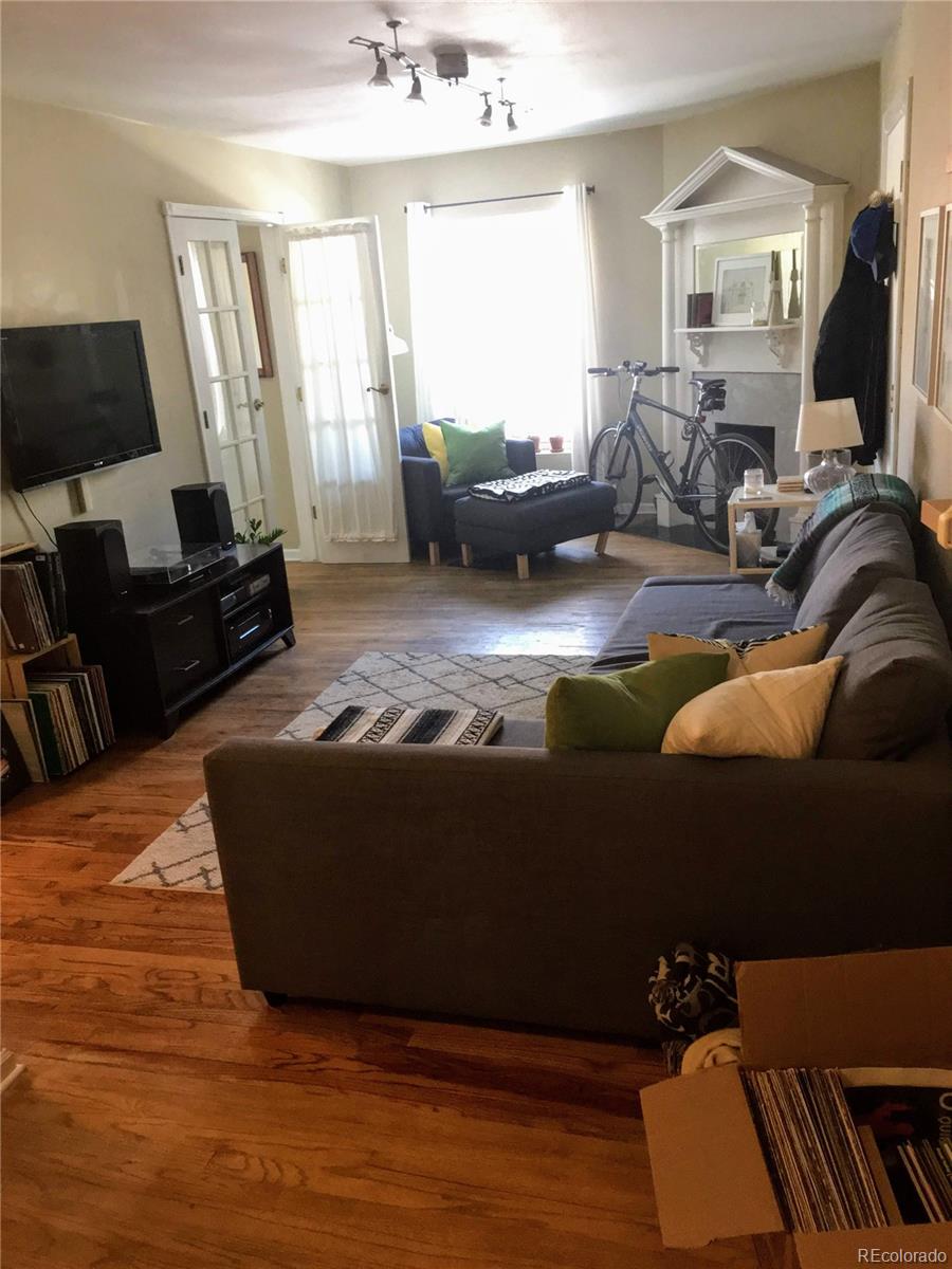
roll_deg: +5.4
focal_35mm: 29
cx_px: 476
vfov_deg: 61.7
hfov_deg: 48.2
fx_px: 1063
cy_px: 634
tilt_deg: -18.1
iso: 200
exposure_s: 1/20
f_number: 2.2
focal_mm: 4.15
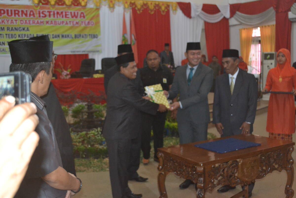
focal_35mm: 44
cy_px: 99
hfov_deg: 45.0
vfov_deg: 30.8
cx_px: 148
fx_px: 358
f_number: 4.5
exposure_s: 1/60
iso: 3200
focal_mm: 29
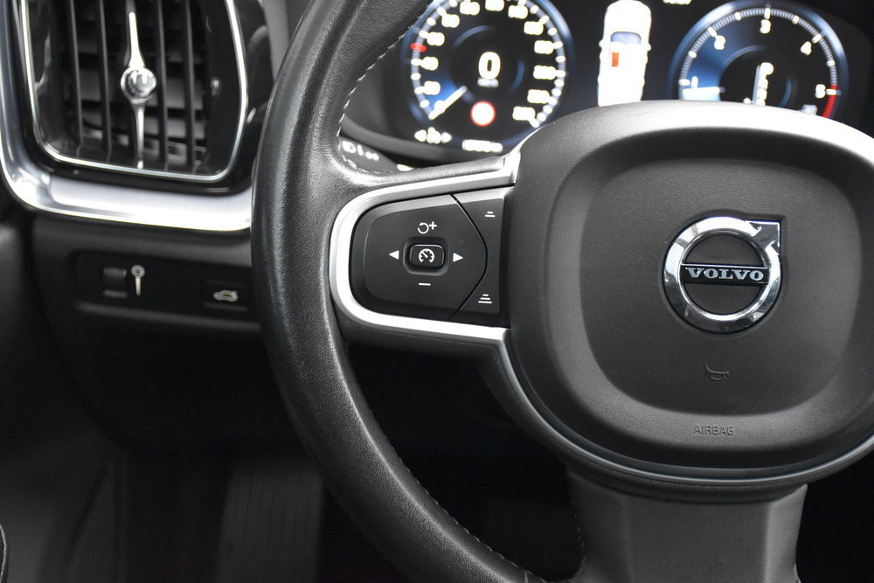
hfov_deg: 35.0
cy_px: 292
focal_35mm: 57
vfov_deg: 23.8
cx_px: 437
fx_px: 1384
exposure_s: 1/60
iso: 4000
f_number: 4.2
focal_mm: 38
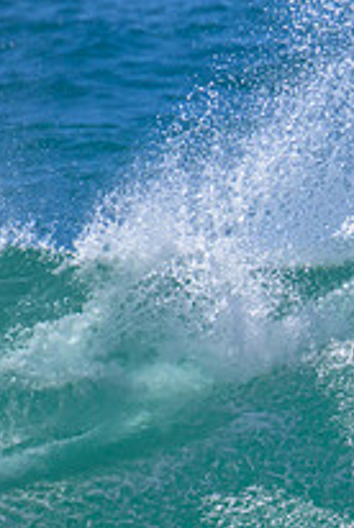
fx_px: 34353
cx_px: 647
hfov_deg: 0.6
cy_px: 346
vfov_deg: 0.9
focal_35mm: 2337
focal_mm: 800
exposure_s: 1/2000
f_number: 11
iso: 1000
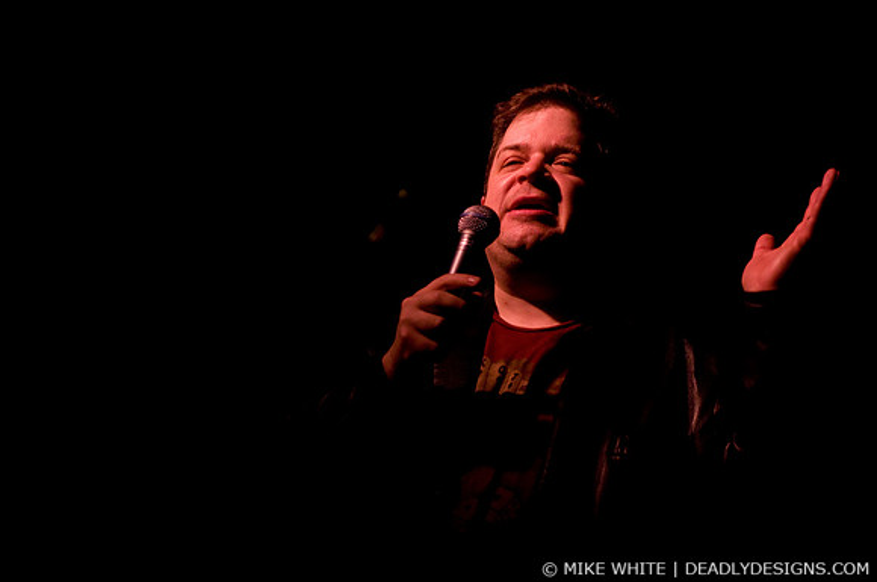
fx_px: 2262
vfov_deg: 14.7
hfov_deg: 21.9
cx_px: 438
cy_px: 291
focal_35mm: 93
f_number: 2.8
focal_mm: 62
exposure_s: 1/250
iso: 1000
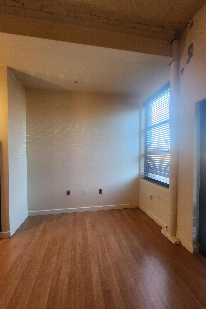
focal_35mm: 14
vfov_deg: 104.2
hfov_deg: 81.2
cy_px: 157
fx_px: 120
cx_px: 103
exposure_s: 1/40
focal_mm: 1.74
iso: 400
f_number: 2.2
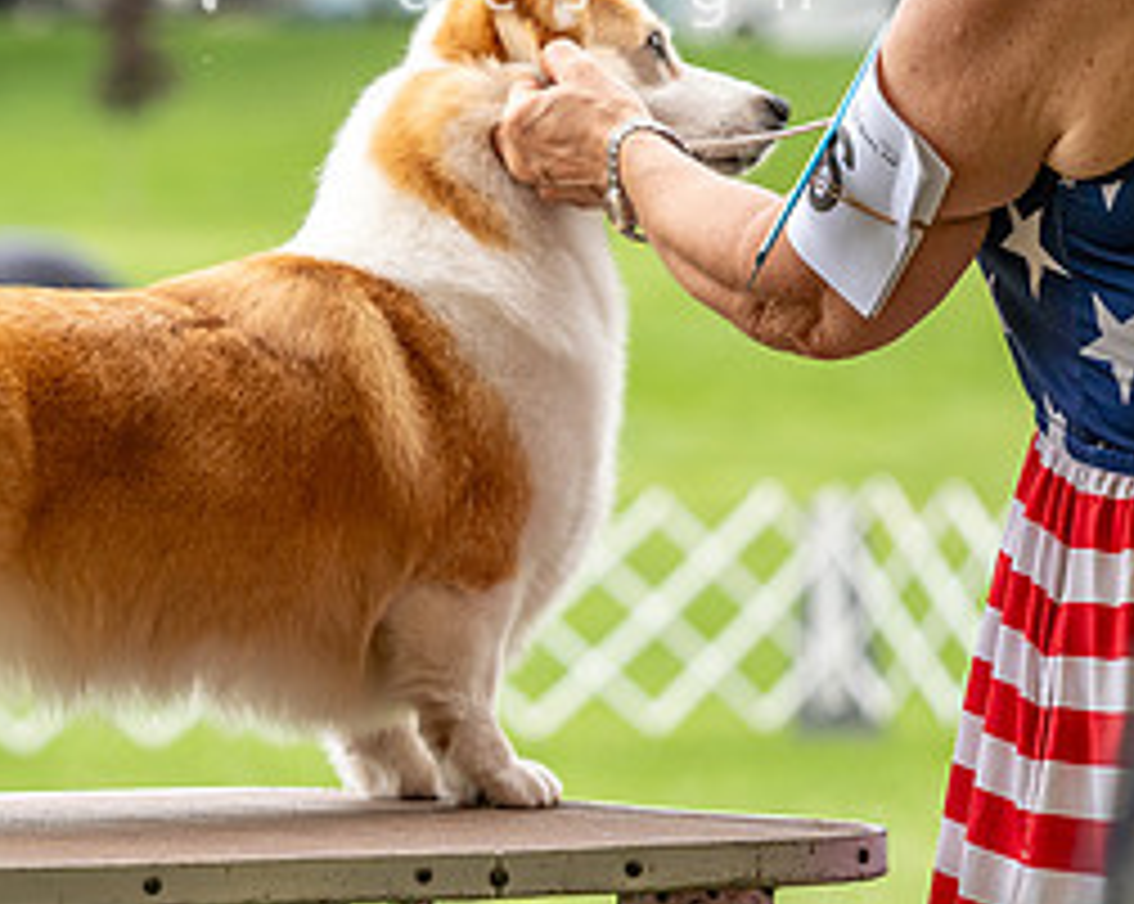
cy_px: 124
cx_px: 252
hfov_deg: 7.7
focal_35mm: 251
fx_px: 8414
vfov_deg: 6.1
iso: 400
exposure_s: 1/800
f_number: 5
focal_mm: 116
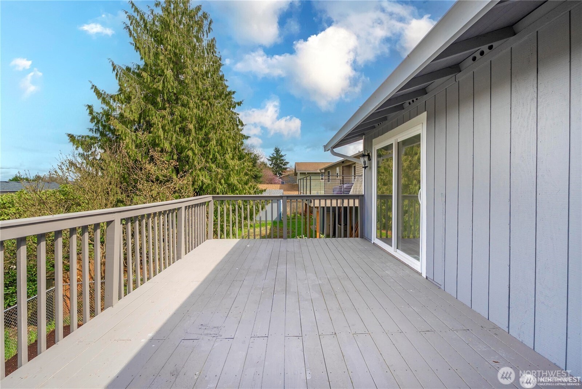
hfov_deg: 112.6
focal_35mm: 12
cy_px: 194
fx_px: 194
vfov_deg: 90.1
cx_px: 291
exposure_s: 1/250
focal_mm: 12
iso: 80
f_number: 7.1
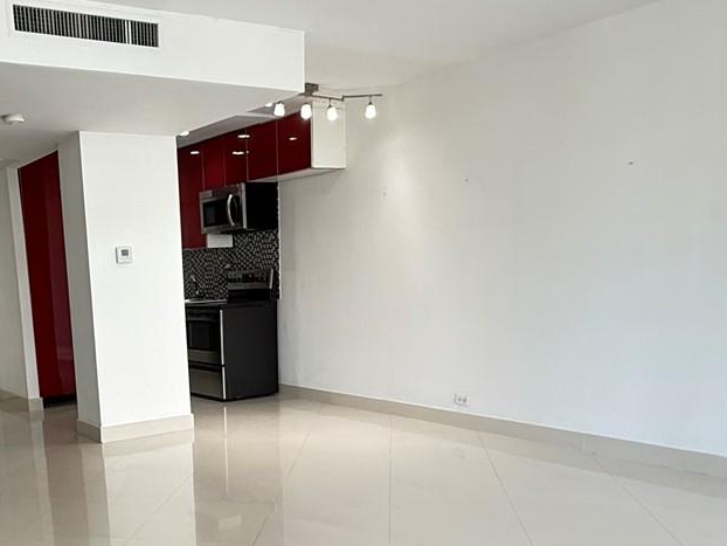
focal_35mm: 36
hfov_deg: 49.7
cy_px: 449
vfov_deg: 38.0
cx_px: 200
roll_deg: +2.6
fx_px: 756
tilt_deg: -12.3
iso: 200
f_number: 2.2
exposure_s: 1/60
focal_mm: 2.22
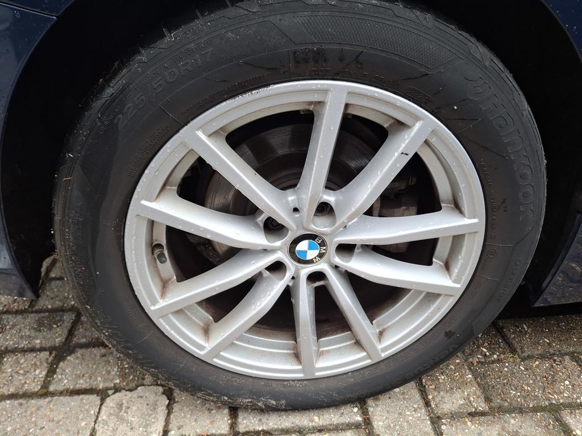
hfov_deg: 69.4
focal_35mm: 25
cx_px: 291
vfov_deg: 54.9
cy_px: 218
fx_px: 420
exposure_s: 1/100
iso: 125
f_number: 1.8
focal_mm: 4.69
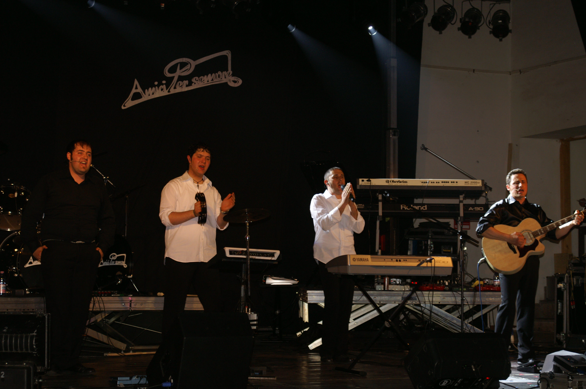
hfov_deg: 27.0
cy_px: 194
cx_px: 293
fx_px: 1220
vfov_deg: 18.1
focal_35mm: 75
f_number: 5.6
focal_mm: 50
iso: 400
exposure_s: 1/60
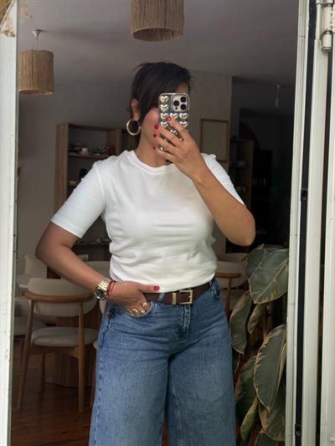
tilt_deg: -19.3
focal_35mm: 48
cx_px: 168
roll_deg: -1.6
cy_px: 223
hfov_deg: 30.3
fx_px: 619
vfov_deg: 39.6
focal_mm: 6.76
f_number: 1.78
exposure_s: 1/352
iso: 100
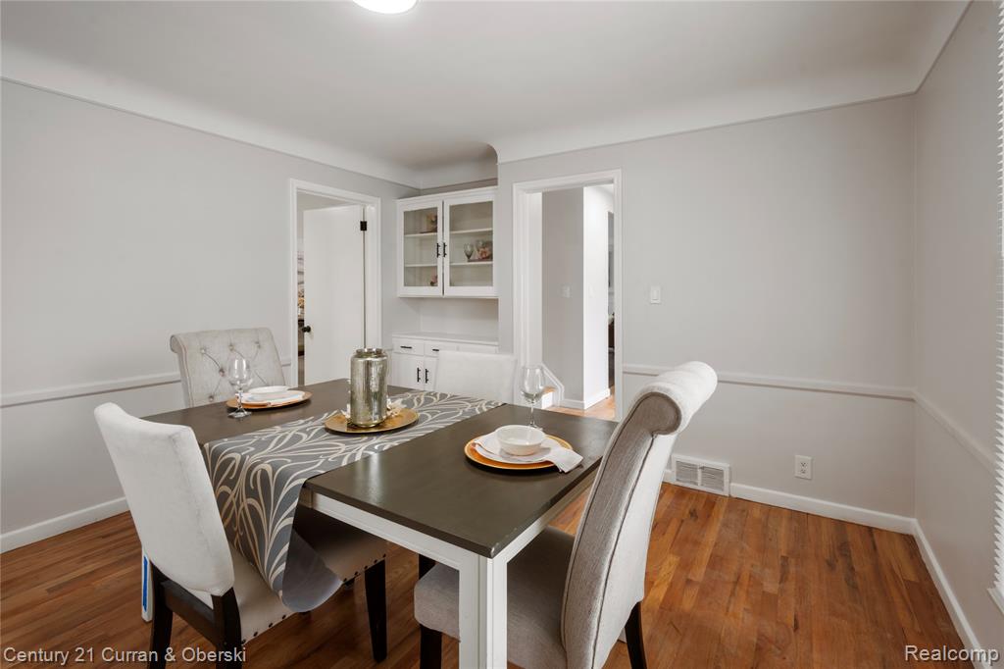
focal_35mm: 15
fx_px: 418
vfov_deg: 77.3
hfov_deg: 100.4
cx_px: 502
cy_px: 334
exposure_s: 1/4
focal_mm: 10
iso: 400
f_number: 11
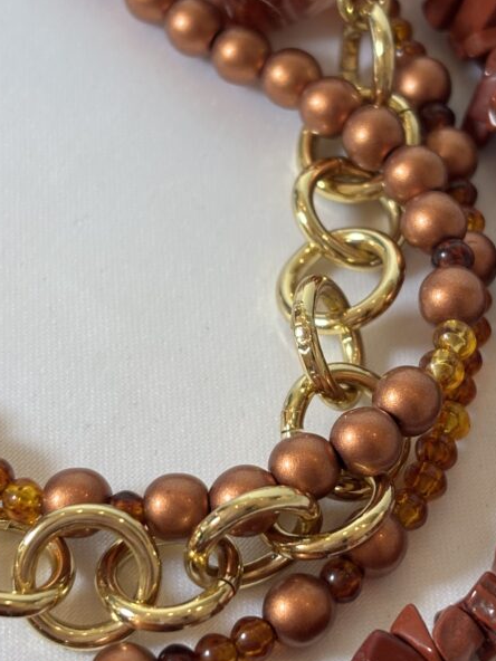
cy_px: 335
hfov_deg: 16.4
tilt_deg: -59.9
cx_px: 236
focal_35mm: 90
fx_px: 1719
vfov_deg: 21.8
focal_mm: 5.96
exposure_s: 1/100
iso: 50
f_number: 1.6
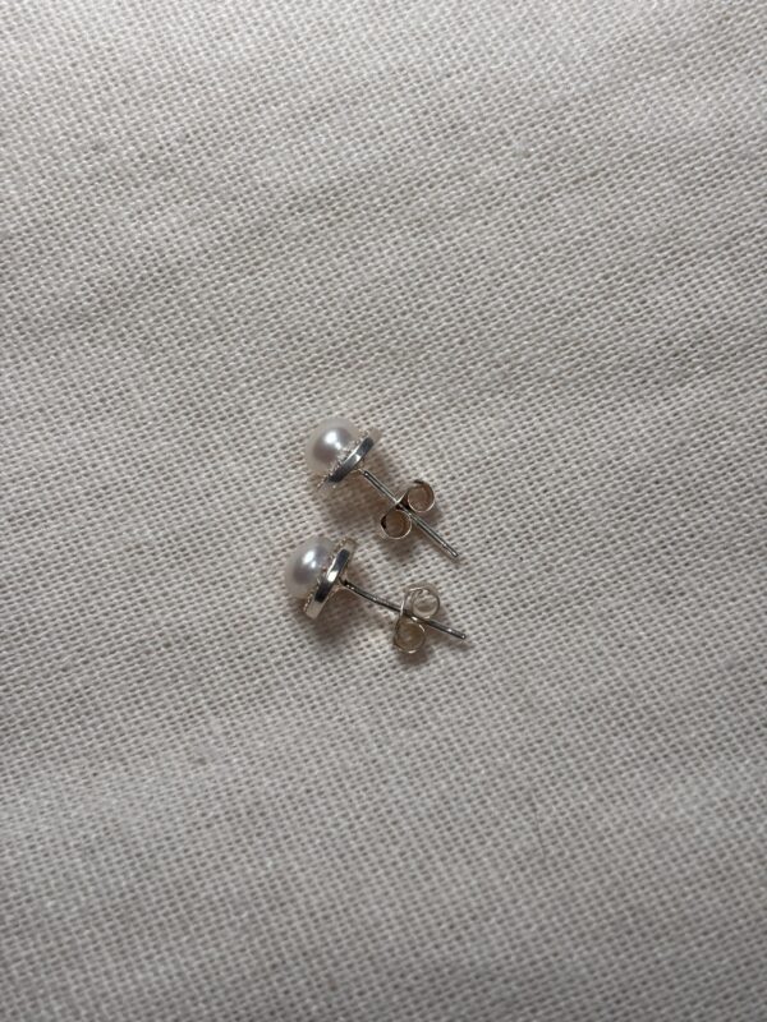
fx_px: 1536
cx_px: 384
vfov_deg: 36.8
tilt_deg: -82.8
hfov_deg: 28.0
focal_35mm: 52
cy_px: 511
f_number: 1.6
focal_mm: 5.96
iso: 32
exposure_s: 1/413
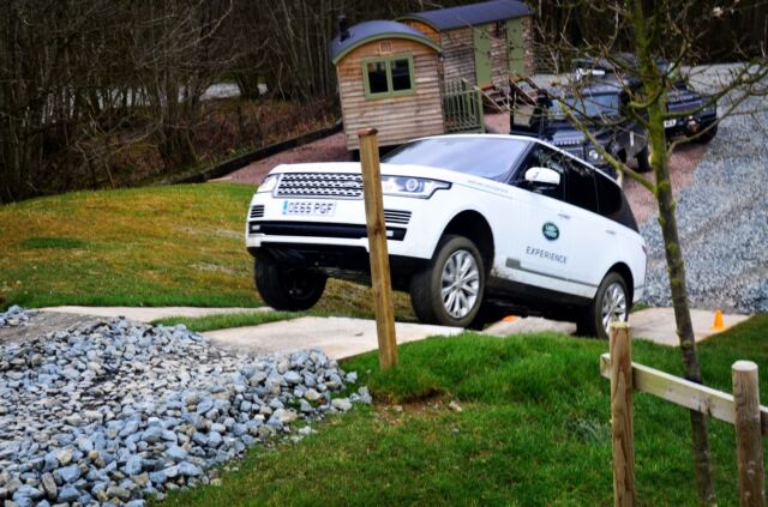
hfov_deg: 37.9
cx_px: 384
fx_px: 1117
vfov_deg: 25.6
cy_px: 254
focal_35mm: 52
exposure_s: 1/20
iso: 200
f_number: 13
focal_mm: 35
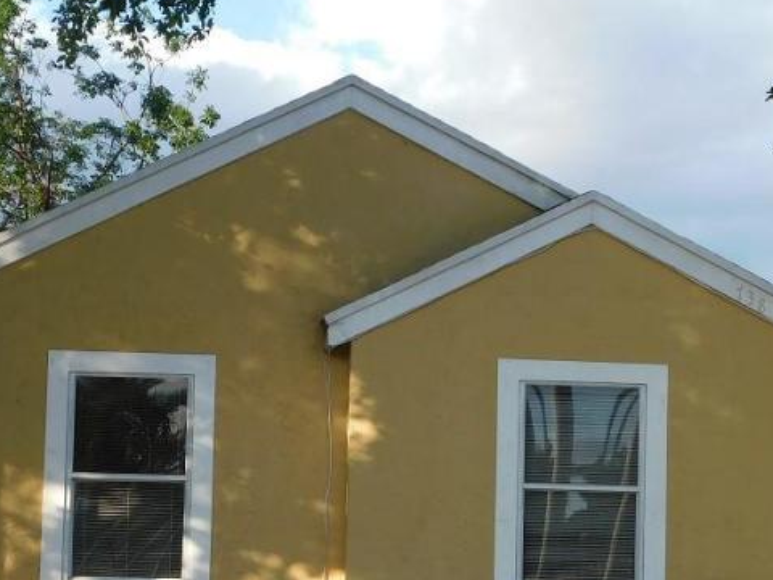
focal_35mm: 80
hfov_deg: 24.3
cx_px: 274
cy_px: 425
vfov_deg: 18.3
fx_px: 1786
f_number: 3.6
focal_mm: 7.1
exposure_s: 1/400
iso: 125
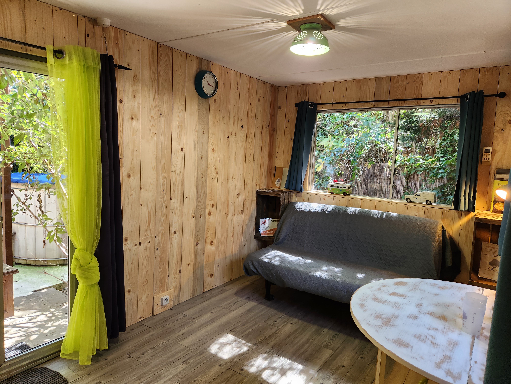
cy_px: 192
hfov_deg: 73.9
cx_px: 256
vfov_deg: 58.9
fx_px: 340
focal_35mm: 23
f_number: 1.8
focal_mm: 5.4
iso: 160
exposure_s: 1/100
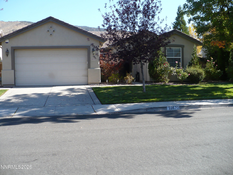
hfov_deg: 50.1
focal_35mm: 37
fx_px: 249
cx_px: 116
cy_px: 88
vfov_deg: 38.7
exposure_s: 1/500
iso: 100
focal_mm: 6.1
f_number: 2.8
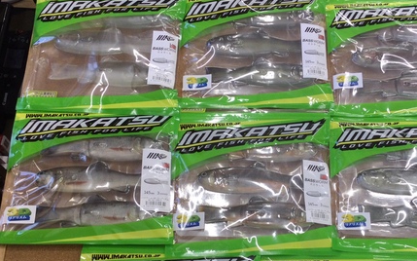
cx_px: 244
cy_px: 202
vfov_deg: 27.5
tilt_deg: -69.7
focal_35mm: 46
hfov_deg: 43.3
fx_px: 523
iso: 32
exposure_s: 1/60
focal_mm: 3.3
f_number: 2.4
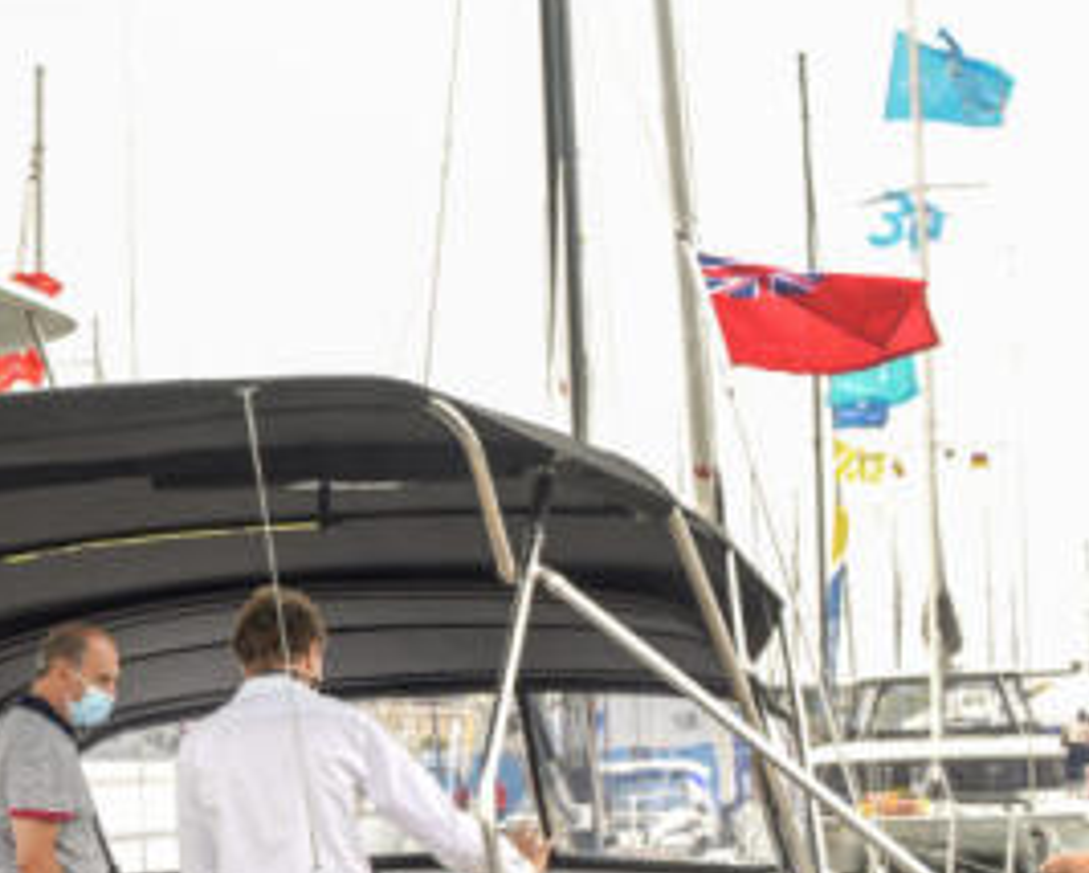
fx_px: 1903
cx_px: -253
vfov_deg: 24.8
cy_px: 838
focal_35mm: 59
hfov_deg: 27.6
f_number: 5
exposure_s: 1/200
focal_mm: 24
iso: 200
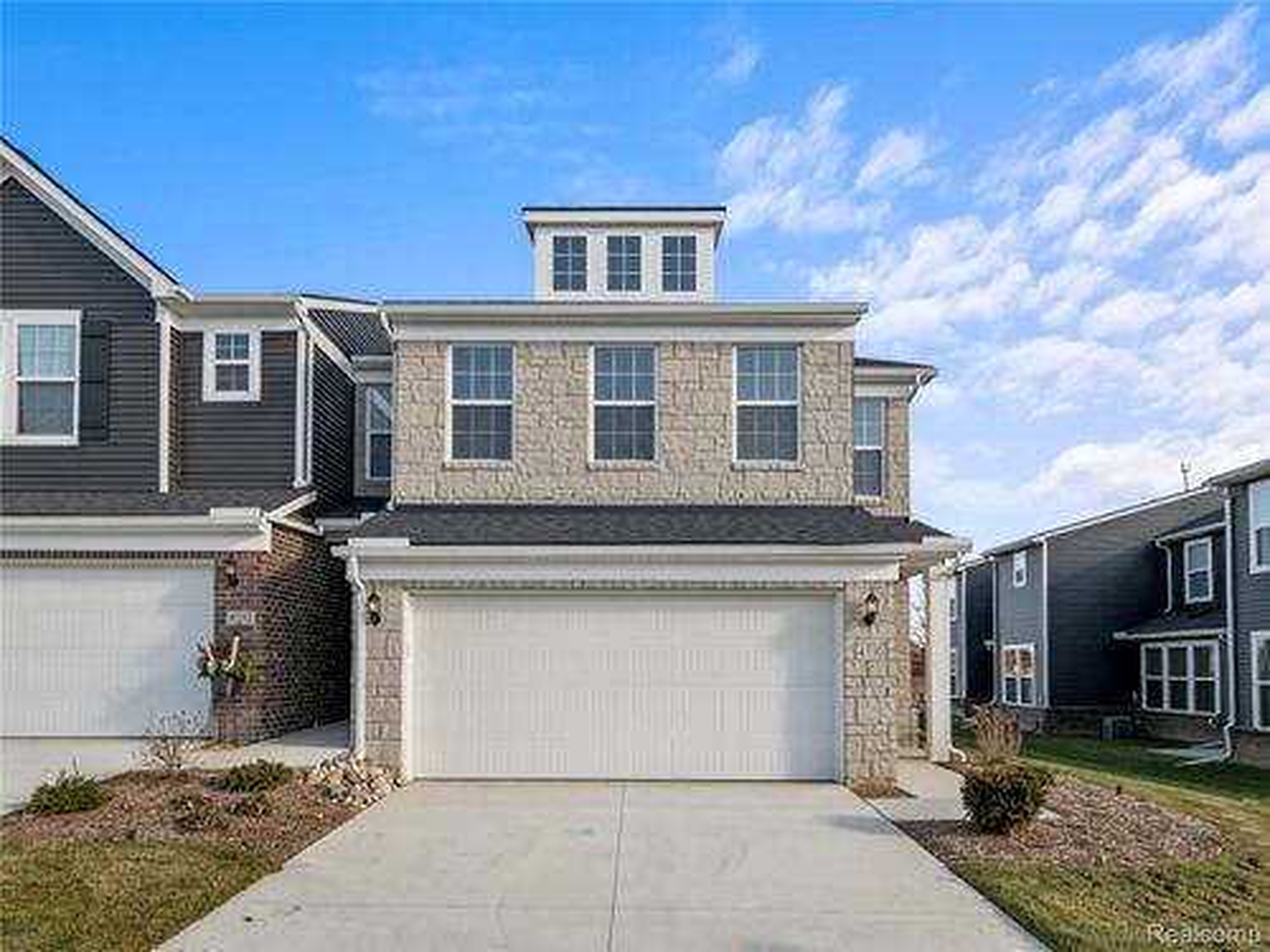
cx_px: 635
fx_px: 734
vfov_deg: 66.0
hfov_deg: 81.7
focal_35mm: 20
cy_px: 476
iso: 200
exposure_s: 1/400
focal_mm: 10
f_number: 5
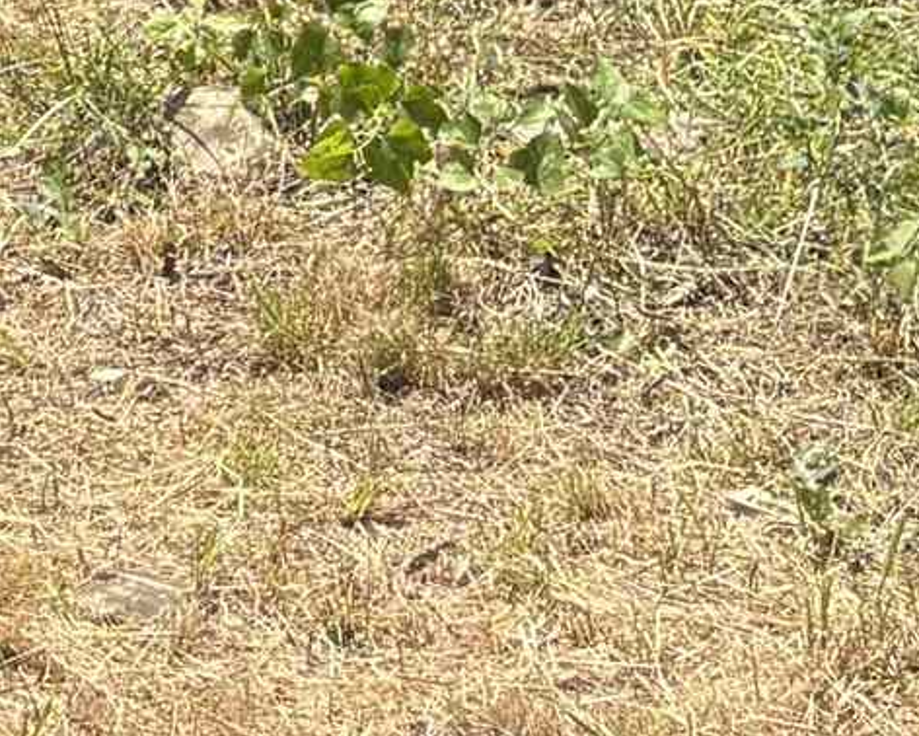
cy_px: -1098
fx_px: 4490
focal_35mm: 165
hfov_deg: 10.5
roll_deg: +2.9
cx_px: -1092
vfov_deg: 8.5
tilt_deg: -8.1
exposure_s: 1/1848
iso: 50
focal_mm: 5.96
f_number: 1.6
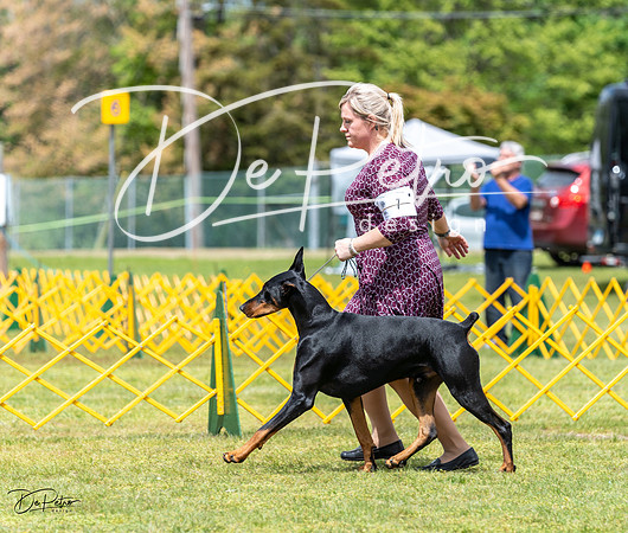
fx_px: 4219
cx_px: 325
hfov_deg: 8.5
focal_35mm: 222
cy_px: 265
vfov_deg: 7.2
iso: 100
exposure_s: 1/640
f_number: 4.5
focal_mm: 187
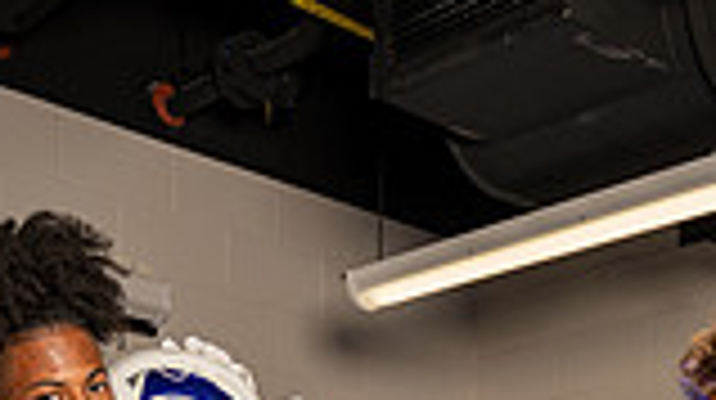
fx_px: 1574
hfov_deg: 25.6
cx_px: 396
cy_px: 971
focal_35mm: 83
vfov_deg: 11.7
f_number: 8
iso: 64
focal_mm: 28
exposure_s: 1/250
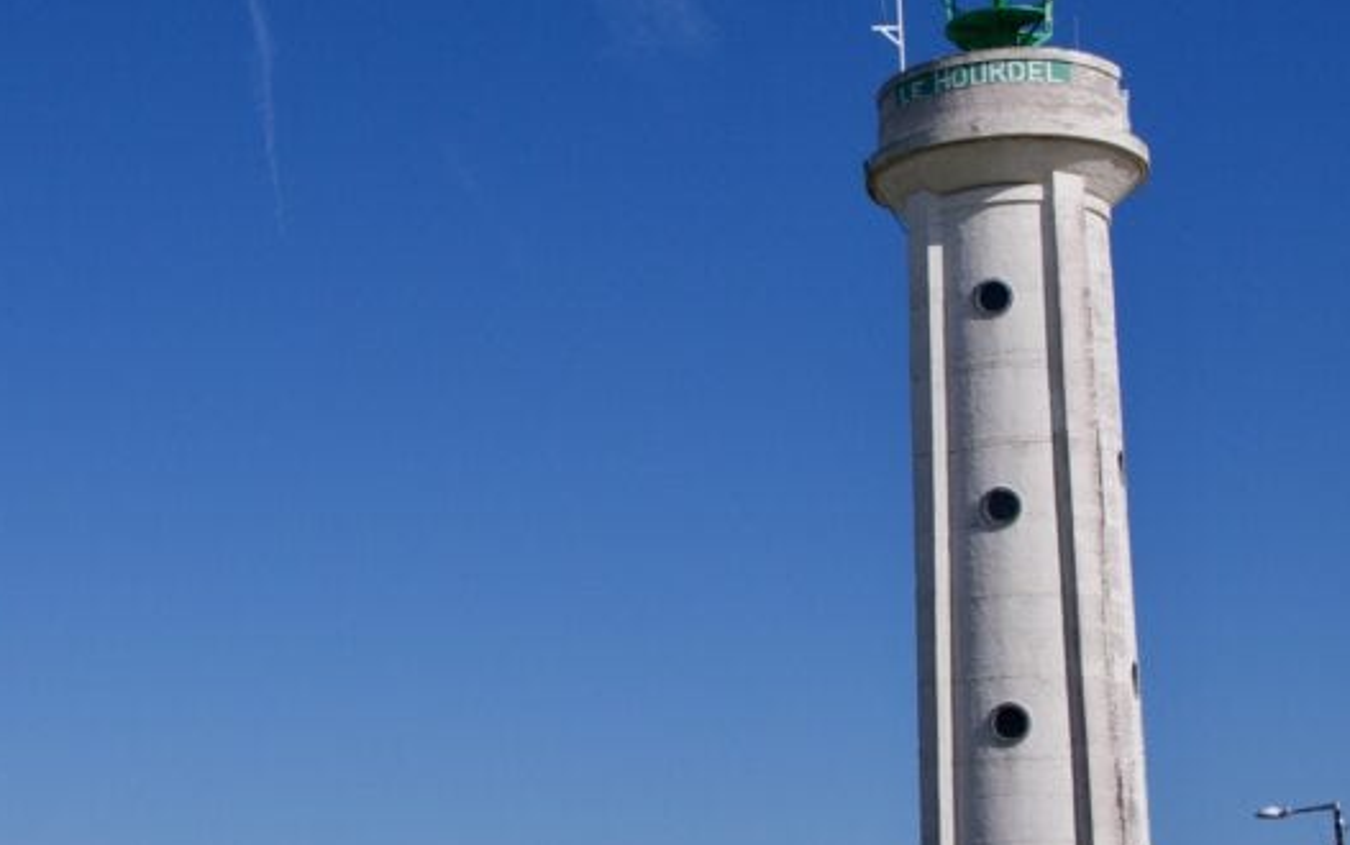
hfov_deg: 29.3
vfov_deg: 18.6
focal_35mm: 70
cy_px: 430
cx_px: 561
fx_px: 2577
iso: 200
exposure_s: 1/640
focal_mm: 17
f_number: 9
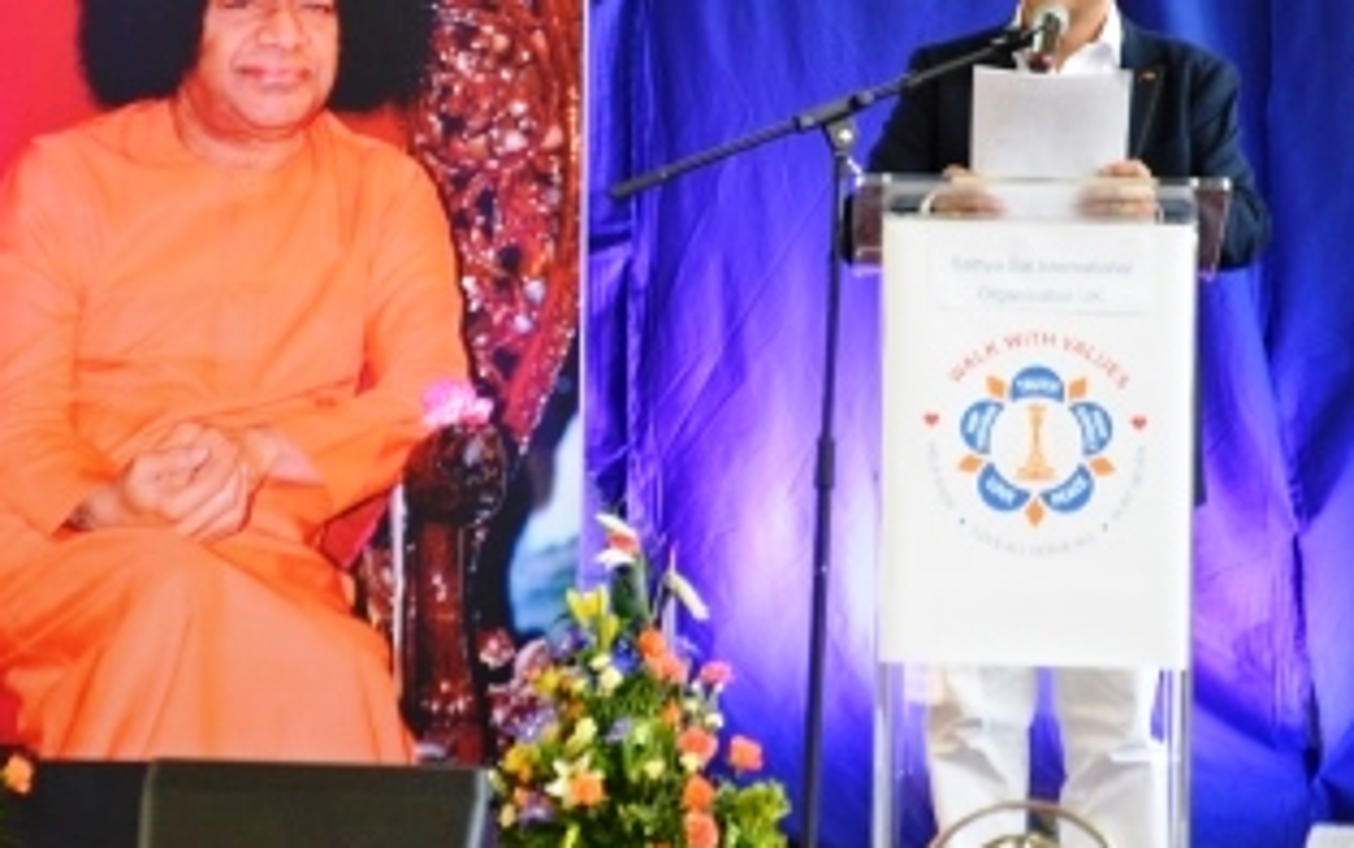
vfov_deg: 7.1
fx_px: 6857
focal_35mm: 186
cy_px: 227
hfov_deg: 11.3
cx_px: 545
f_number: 5.6
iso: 1600
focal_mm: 85
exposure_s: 1/50
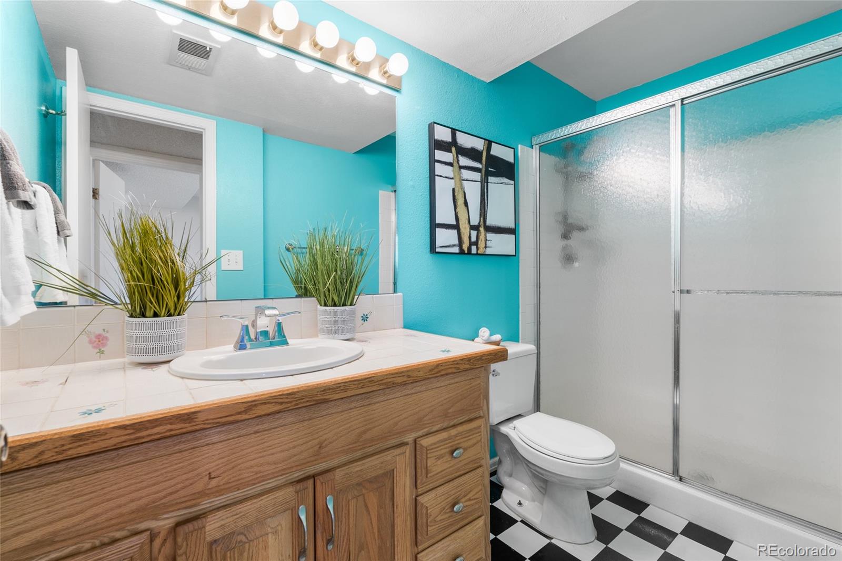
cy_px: 280
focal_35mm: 16
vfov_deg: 72.0
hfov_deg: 95.0
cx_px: 421
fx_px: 386
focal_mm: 16.5
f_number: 8
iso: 125
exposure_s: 1/1.25
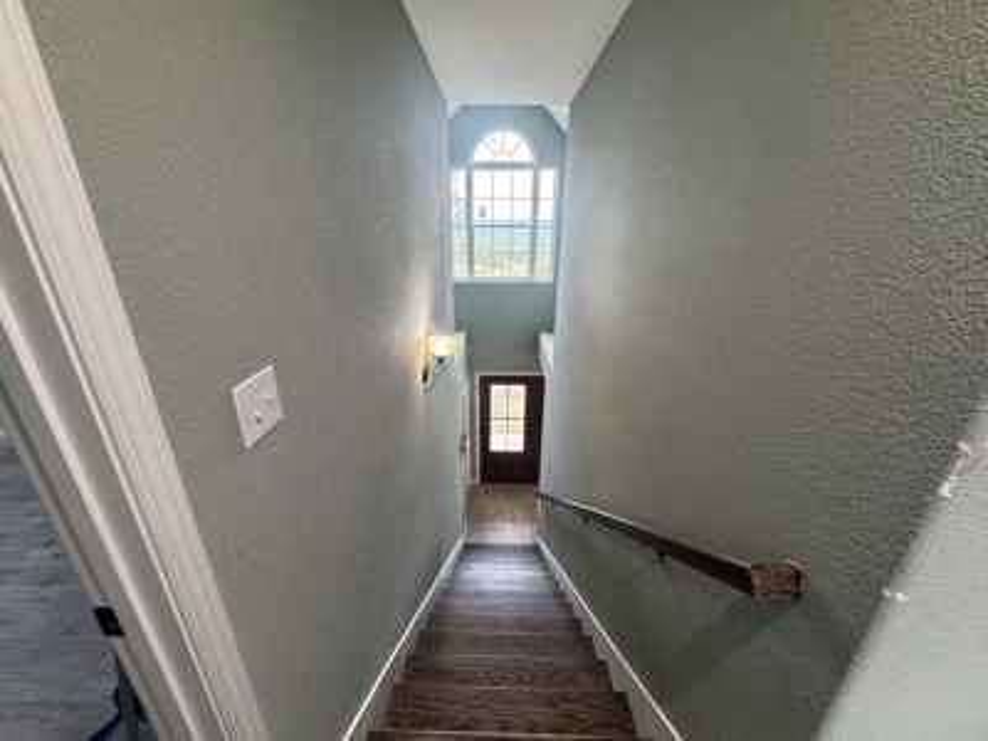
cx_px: 494
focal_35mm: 14
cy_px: 370
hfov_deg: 102.1
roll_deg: -0.3
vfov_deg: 85.7
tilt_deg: -20.4
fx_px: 400
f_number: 2.2
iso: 200
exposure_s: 1/60
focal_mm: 2.22
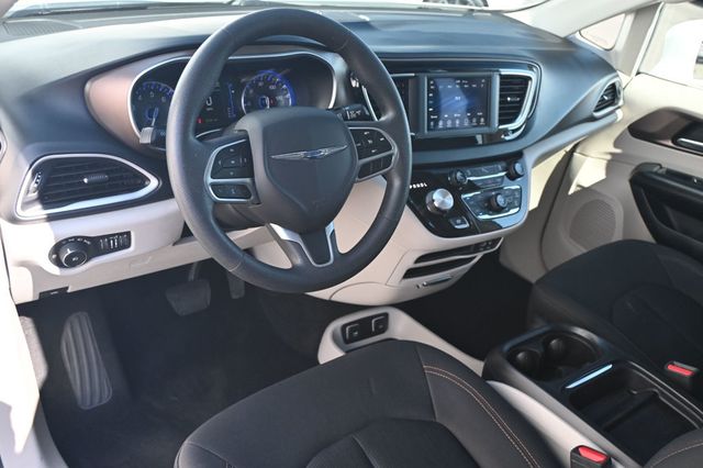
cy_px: 234
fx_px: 586
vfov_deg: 43.6
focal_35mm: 30
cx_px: 352
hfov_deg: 62.0
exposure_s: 1/200
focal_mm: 20
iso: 400
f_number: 3.8
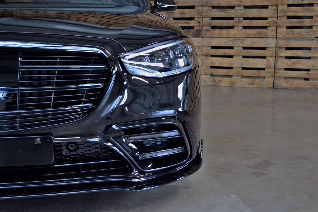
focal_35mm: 48
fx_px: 424
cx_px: 159
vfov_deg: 28.1
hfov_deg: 41.1
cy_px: 106
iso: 3200
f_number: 4.8
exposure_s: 1/25
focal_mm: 32
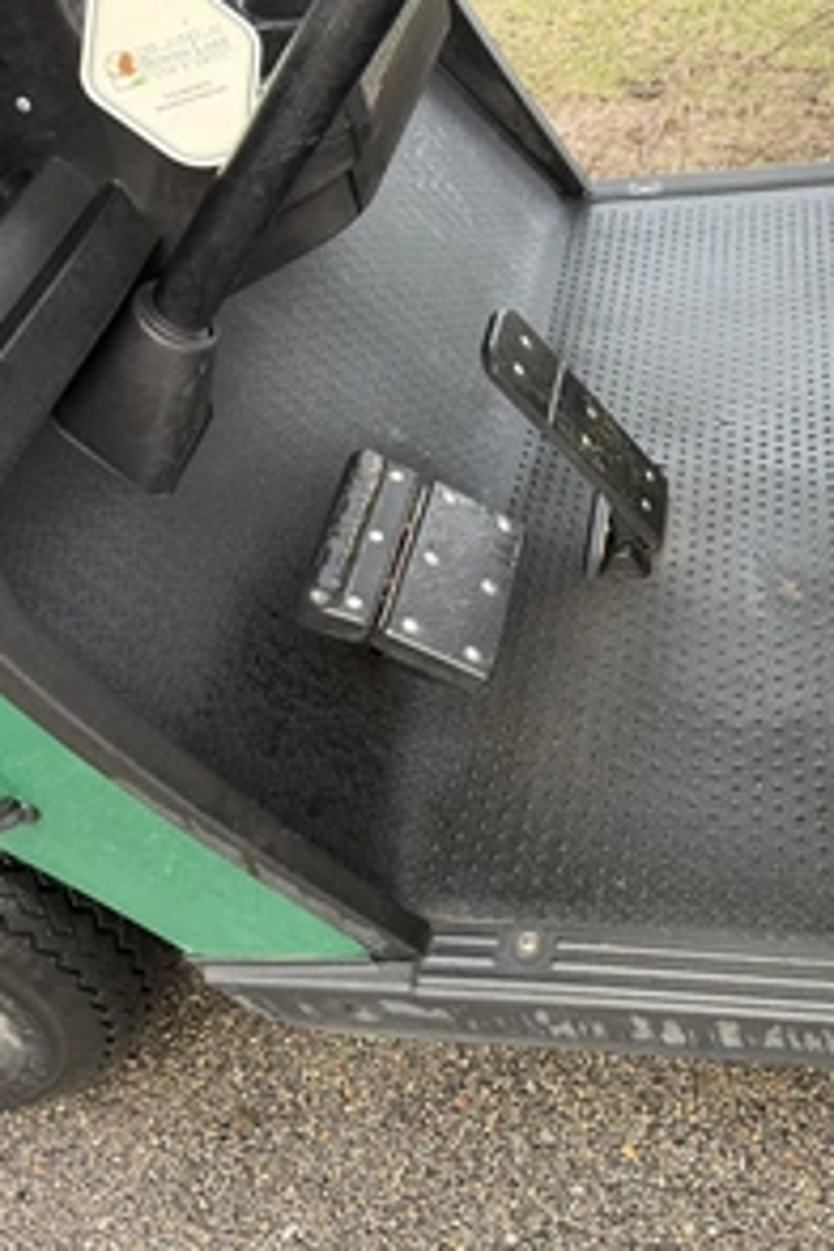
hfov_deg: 37.1
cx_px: 702
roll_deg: +7.0
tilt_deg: -43.8
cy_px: 621
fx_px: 1181
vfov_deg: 55.8
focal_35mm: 34
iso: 200
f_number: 1.78
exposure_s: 1/90
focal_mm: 6.76
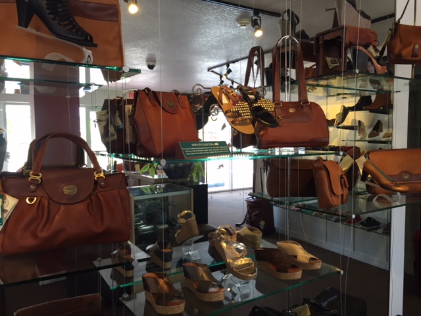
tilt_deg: -2.8
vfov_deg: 48.2
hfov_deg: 61.7
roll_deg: -0.4
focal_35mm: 29
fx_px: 353
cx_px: 210
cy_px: 158
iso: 32
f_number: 2.2
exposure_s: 1/30
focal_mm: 4.15
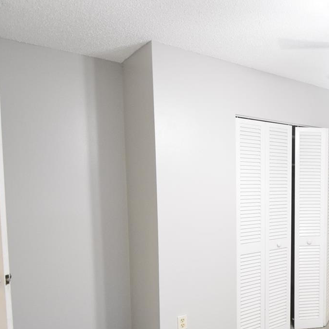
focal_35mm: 30
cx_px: 323
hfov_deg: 46.1
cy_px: 202
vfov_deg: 53.5
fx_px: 323
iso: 2500
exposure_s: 1/60
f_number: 3.5
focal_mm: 10
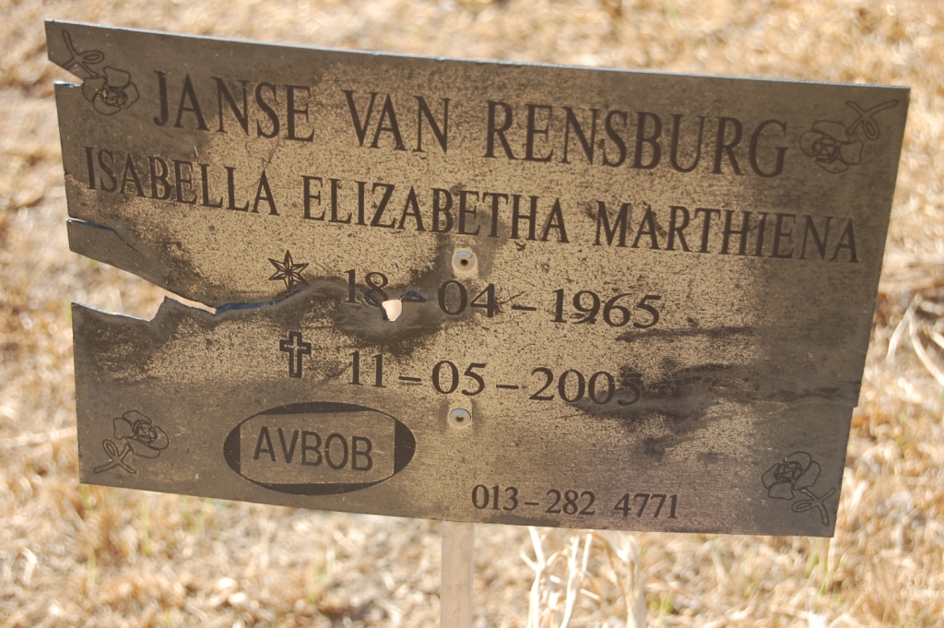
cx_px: 472
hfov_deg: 24.6
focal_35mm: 82
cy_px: 314
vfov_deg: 16.5
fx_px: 2162
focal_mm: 55
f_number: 6.3
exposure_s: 1/160
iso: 200
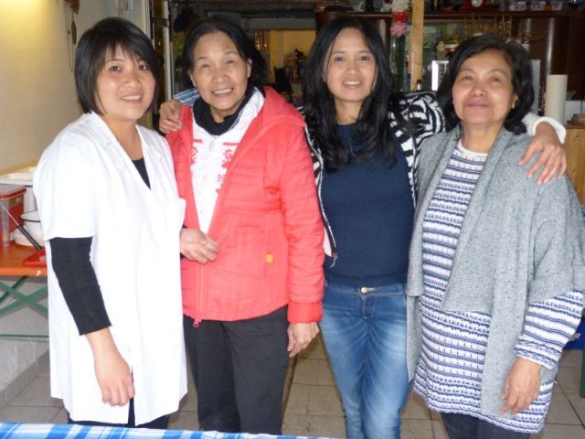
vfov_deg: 30.9
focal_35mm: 47
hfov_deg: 40.4
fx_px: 794
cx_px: 292
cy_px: 220
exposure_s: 1/60
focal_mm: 8.5
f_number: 3.2
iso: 500
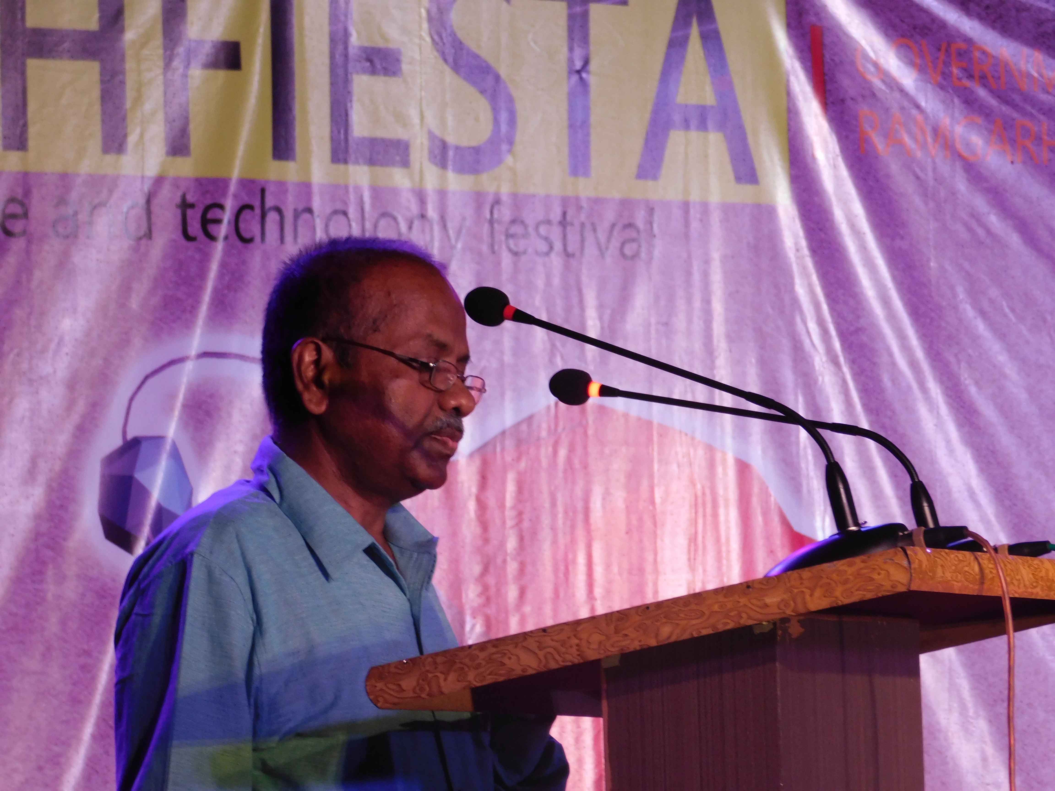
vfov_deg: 6.4
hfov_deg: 8.5
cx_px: 528
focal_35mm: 232
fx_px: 7071
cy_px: 396
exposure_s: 1/30
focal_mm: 41.3
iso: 320
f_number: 5.6
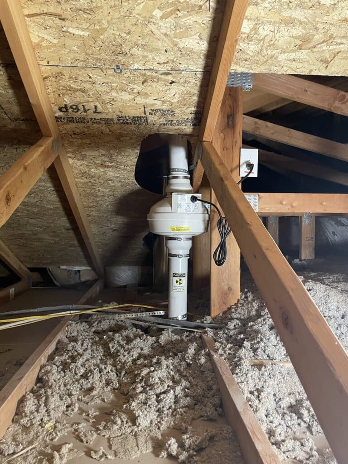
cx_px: 174
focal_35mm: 26
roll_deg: -0.6
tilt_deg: -0.8
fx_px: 349
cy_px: 232
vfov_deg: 67.3
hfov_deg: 53.1
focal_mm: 4.2
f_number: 1.6
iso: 640
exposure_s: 1/36
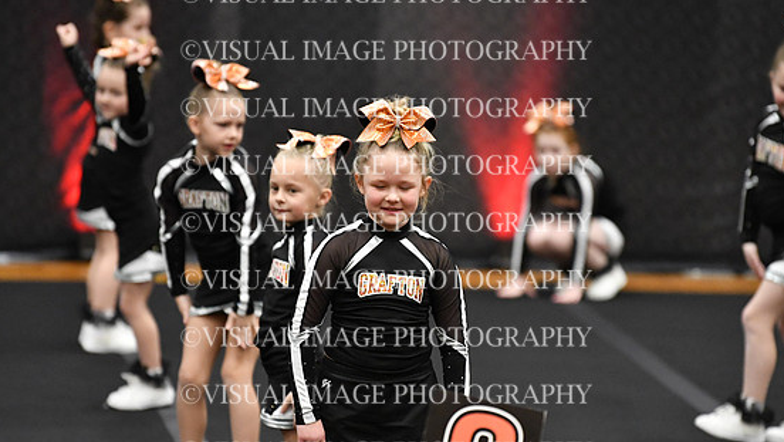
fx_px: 6177
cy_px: 251
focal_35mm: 297
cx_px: 386
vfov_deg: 4.1
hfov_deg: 7.3
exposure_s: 1/800
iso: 5000
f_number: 2.8
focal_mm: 180
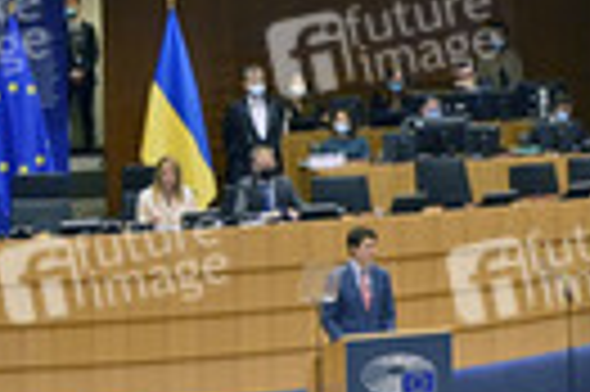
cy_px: 158
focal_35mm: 247
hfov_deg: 8.3
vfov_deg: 5.5
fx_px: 4043
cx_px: 444
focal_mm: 72
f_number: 4.8
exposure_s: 1/400
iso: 3200
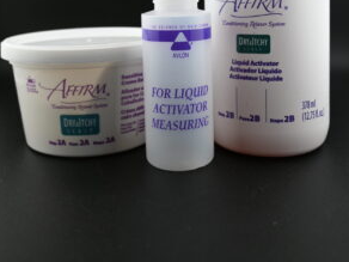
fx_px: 471
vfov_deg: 29.4
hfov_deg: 40.6
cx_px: 177
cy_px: 14
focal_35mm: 47
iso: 400
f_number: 4
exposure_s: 1/250
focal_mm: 21
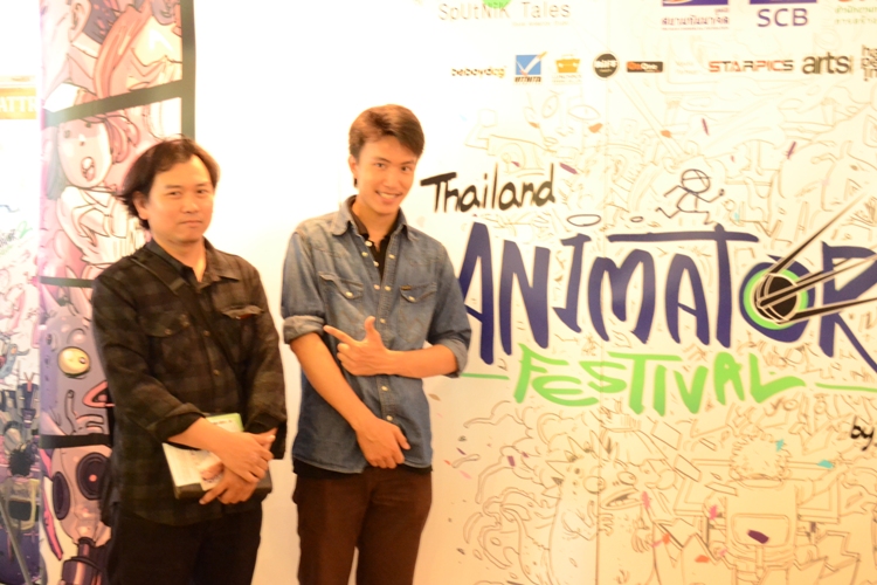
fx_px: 1242
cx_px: 438
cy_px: 292
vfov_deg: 26.5
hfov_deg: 38.9
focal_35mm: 51
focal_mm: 34
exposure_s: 1/8
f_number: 5
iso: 3200
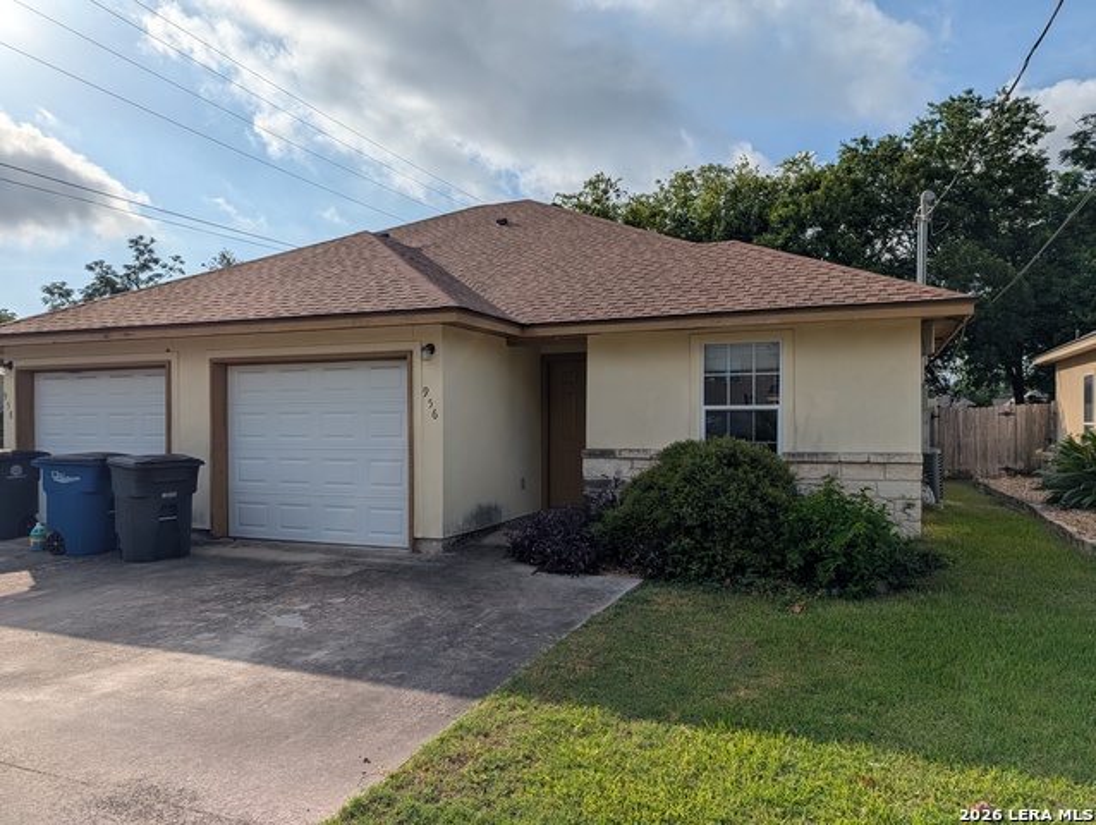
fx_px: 761
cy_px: 412
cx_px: 548
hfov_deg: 71.5
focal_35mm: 24
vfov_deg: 56.9
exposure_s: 1/4651
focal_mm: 6.9
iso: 20
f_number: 1.68
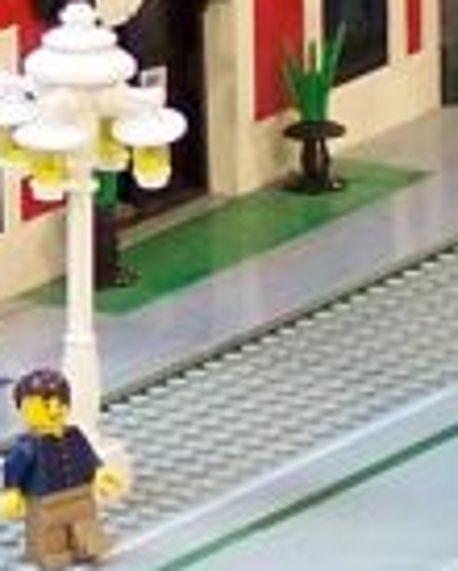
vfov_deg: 3.5
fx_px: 9231
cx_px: -192
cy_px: -279
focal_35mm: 546
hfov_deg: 2.8
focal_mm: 12.4
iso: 80
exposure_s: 1/8
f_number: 3.2
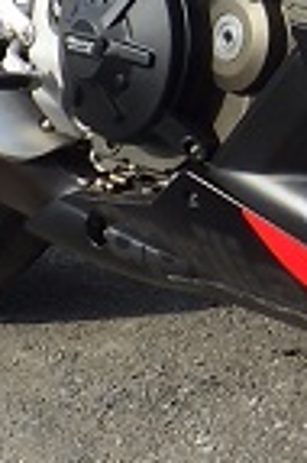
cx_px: 601
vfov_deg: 13.9
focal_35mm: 144
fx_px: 1846
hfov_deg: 9.0
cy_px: -63
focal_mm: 5
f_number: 4.2
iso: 125
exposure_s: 1/500
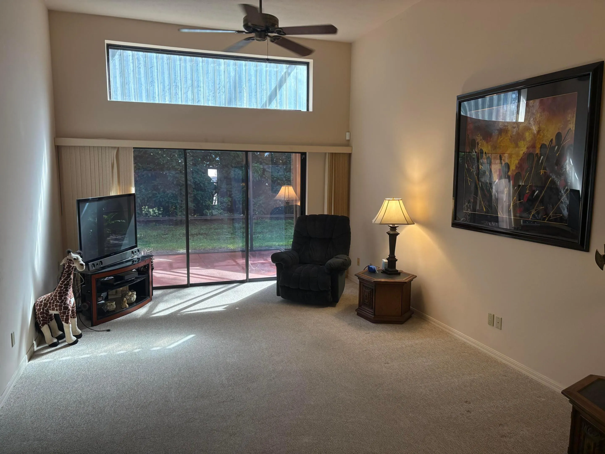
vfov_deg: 53.1
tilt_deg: -7.0
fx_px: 454
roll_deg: +0.0
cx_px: 302
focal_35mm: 26
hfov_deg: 67.3
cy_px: 227
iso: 125
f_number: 1.6
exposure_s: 1/120
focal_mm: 5.96
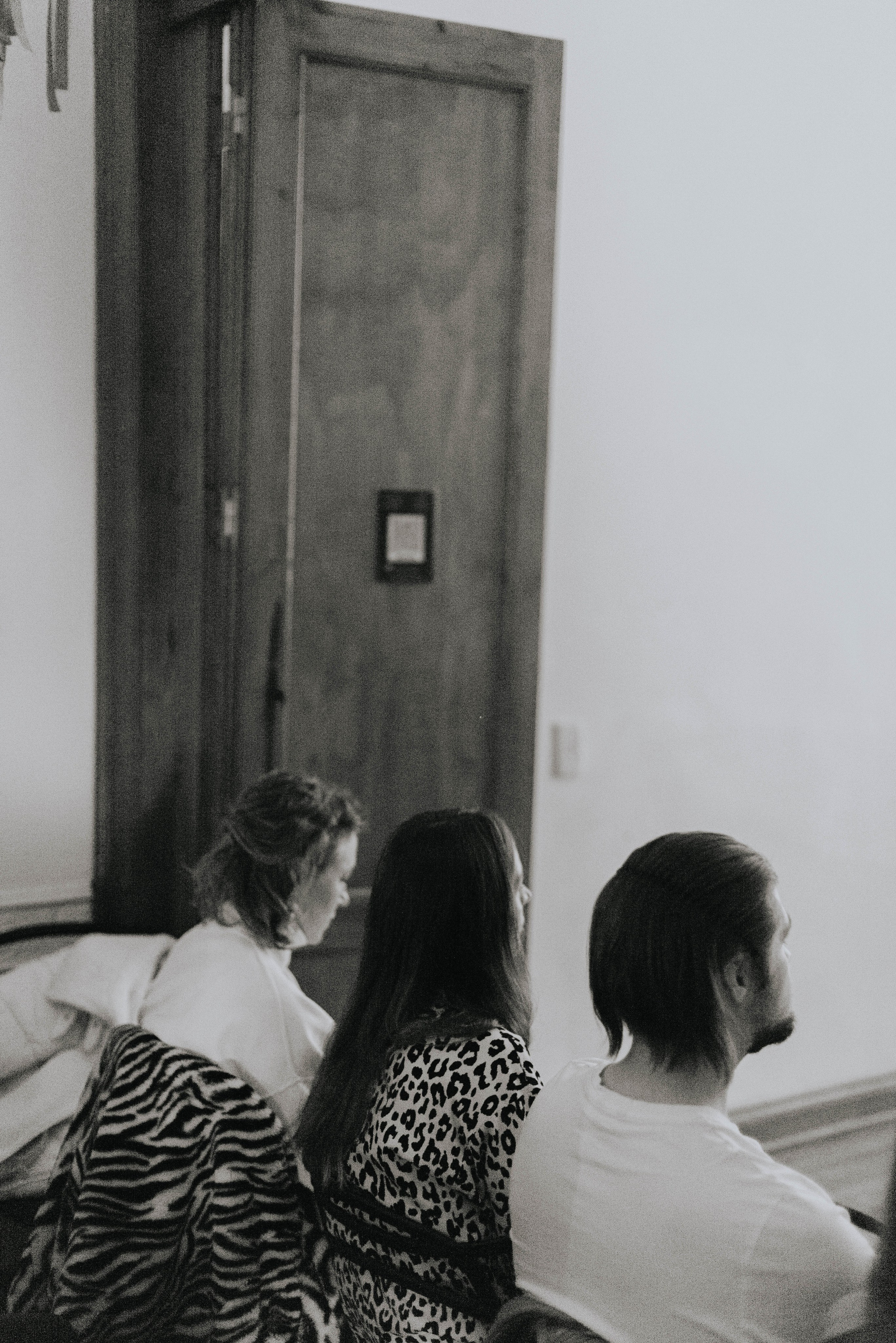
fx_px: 1865
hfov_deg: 27.0
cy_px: 672
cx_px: 448
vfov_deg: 39.6
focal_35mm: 50
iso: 3200
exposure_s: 1/100
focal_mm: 50
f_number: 1.8
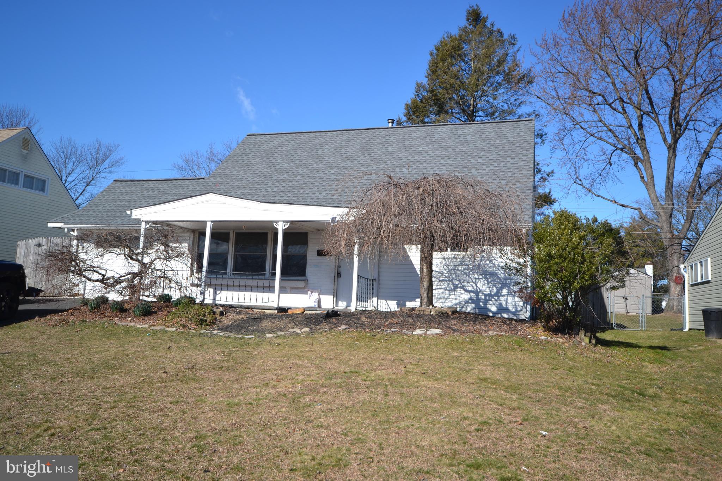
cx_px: 361
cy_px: 240
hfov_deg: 64.6
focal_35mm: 28
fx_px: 571
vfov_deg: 45.7
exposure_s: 1/250
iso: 100
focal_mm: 19
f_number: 8
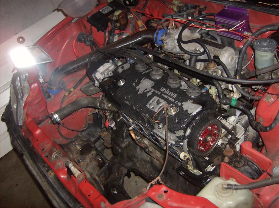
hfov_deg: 51.4
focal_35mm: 36
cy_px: 104
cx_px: 140
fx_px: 290
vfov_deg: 39.5
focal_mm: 6
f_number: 2.8
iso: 200
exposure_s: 1/60
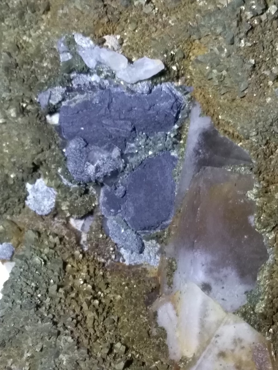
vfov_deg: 67.3
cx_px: 139
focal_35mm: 26
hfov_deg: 53.1
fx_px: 278
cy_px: 185
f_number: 2
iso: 453
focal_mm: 3.54
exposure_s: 1/30
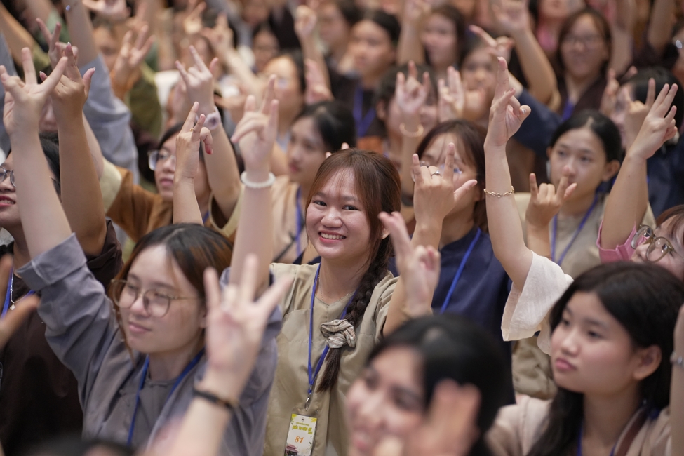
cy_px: 228
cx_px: 342
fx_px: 2337
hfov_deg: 16.7
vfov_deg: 11.1
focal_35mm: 123
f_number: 2.8
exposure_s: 1/320
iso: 4000
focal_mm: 123
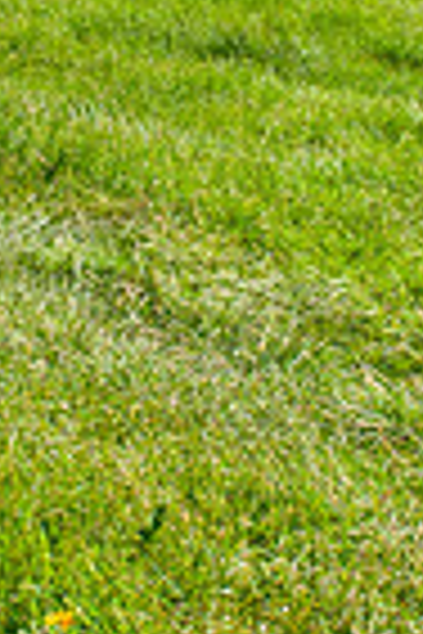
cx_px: 88
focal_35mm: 115
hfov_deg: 11.9
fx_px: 2027
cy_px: 22
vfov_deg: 17.4
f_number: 8
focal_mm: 24
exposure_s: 1/400
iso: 200
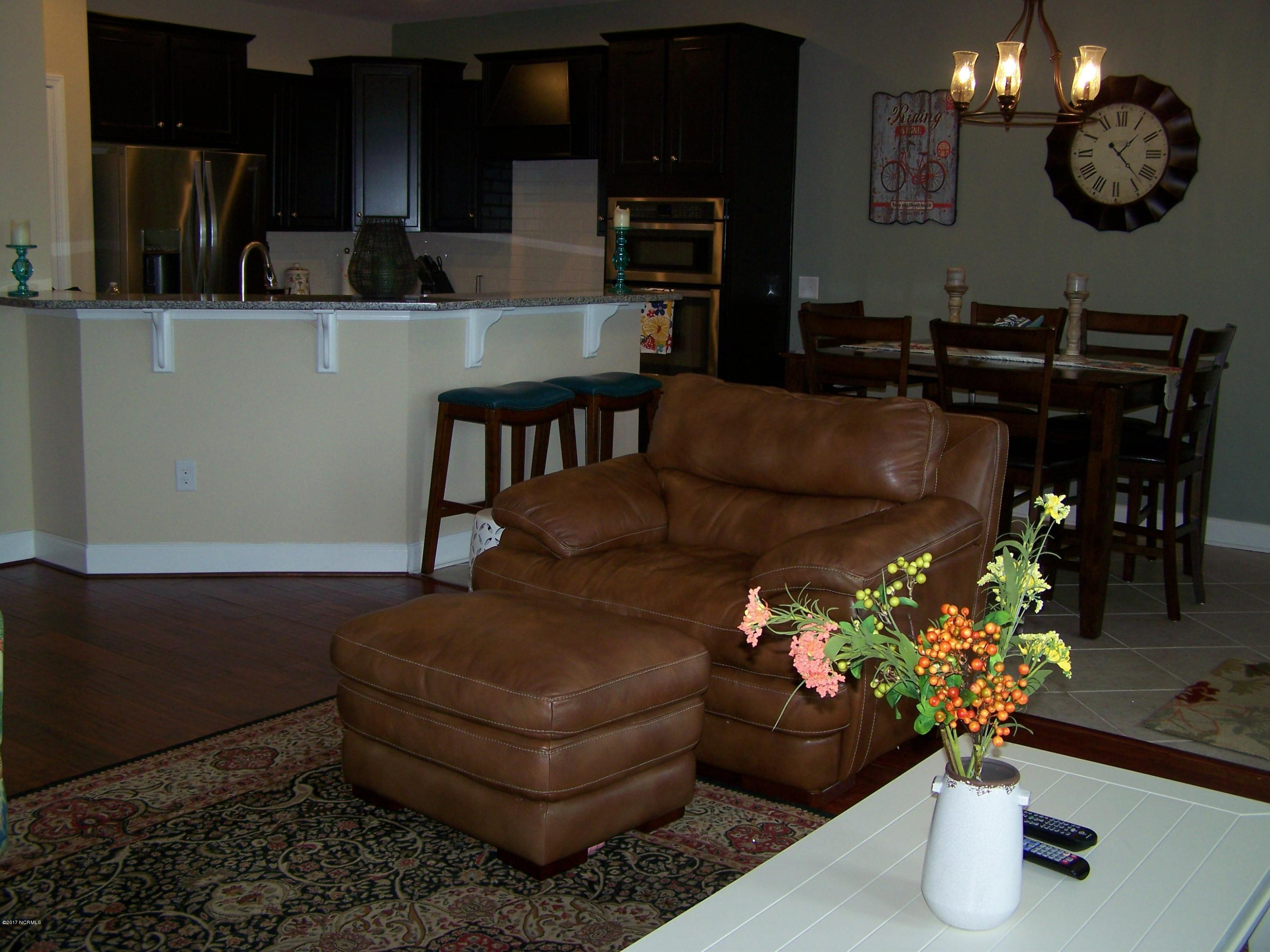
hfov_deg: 49.0
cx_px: 635
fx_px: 1394
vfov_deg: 37.7
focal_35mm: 38
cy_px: 476
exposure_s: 1/60
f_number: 2.8
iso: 80
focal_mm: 6.3
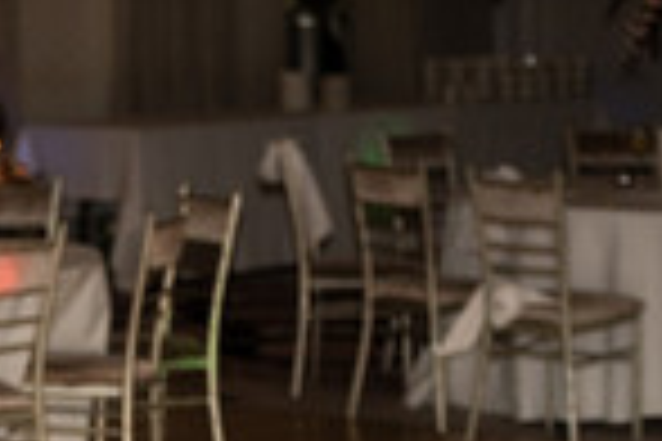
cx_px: -38
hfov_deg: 7.2
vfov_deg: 4.8
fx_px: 5204
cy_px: 618
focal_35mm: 283
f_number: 2.8
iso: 640
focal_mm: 100
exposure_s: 1/250
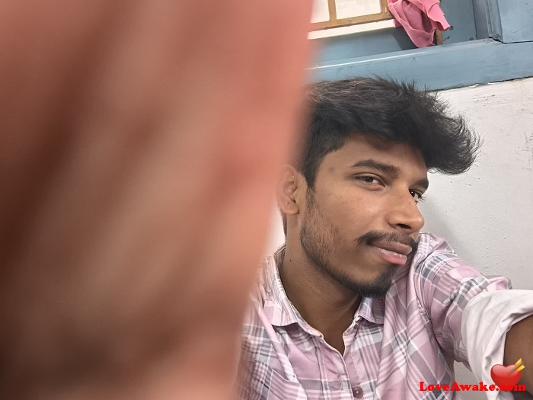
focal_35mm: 29
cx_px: 266
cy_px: 200
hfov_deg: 61.7
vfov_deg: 48.2
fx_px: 447
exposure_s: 1/50
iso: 827
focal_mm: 3.61
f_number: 2.2
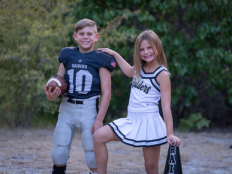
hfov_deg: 13.3
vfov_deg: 10.0
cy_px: 79
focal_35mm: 149
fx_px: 998
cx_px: 119
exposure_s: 1/320
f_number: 2.8
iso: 640
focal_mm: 125
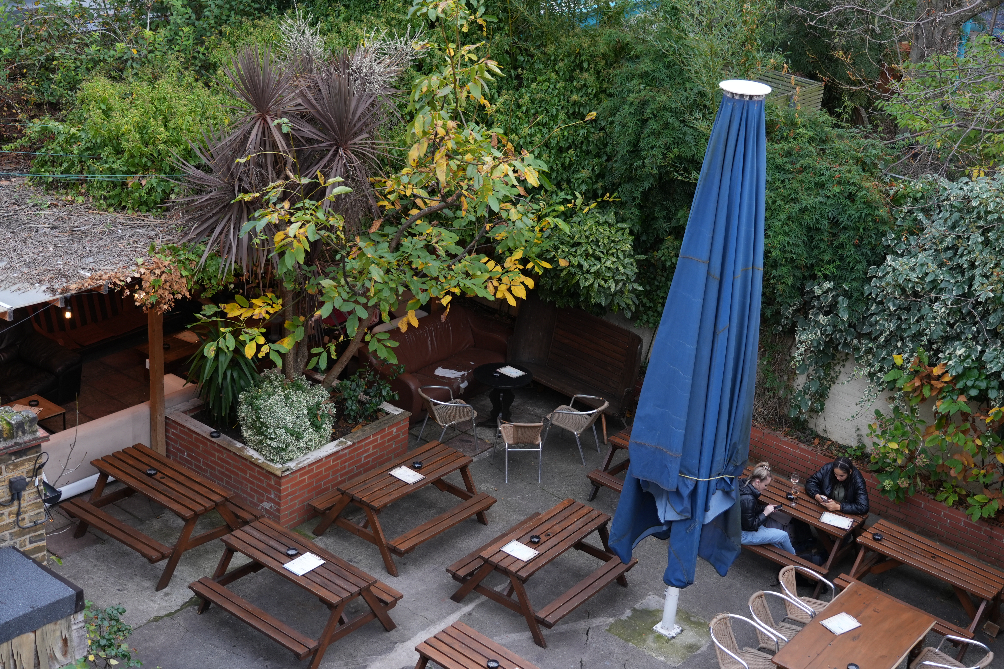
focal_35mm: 49
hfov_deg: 40.2
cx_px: 593
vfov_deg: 27.5
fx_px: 1366
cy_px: 376
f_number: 4
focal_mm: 40
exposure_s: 1/80
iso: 400
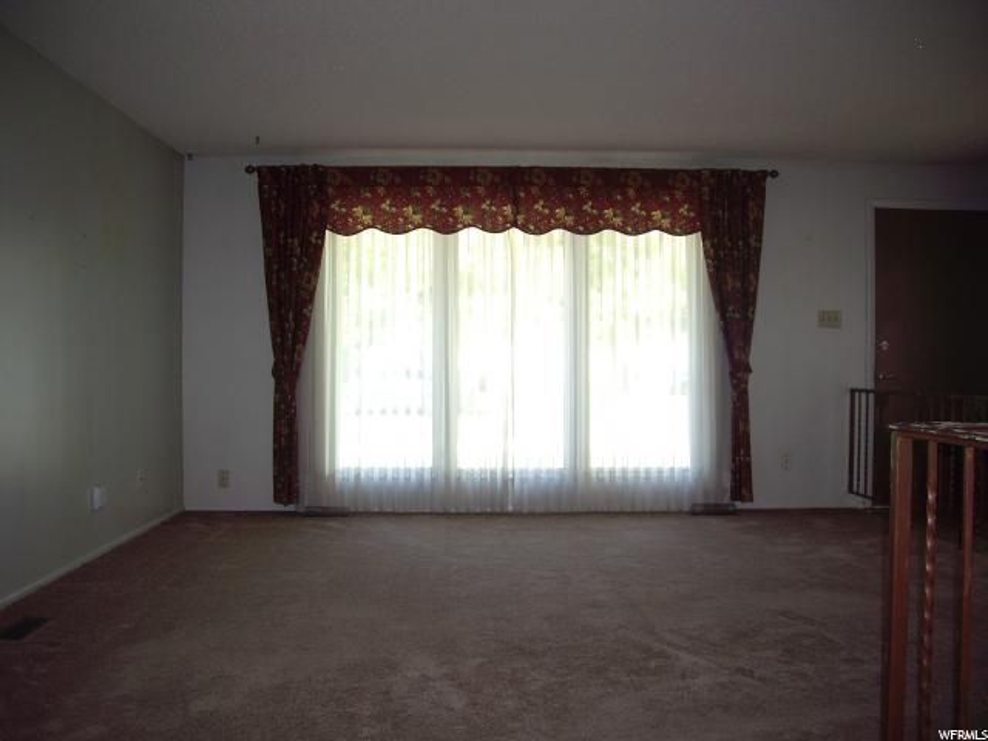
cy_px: 370
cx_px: 494
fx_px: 1085
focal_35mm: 38
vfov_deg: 37.7
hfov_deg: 49.0
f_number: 2.7
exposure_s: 1/60
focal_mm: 6.2
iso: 100
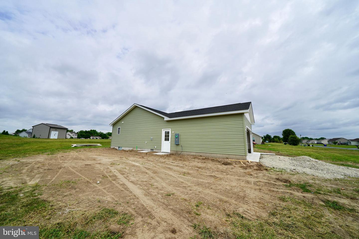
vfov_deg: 90.0
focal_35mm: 12
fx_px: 120
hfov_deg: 112.6
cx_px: 180
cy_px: 120
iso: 100
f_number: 10
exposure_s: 1/200
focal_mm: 12
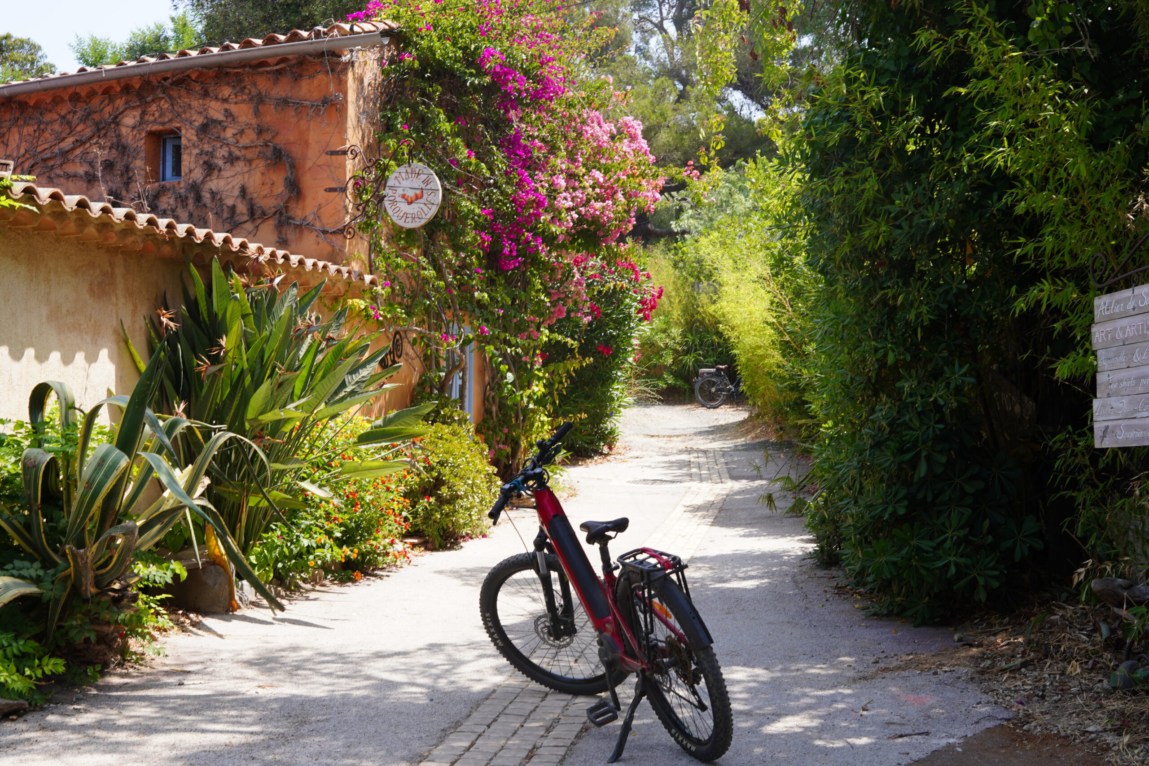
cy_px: 383
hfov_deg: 43.2
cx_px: 574
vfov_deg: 29.6
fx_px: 1451
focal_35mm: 45
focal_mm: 30.3
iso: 100
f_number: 8
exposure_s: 1/125
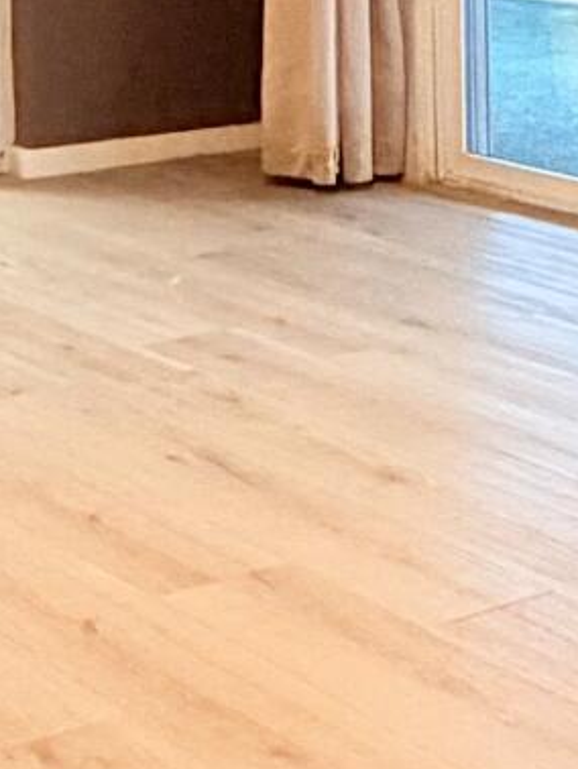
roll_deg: +1.5
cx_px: 381
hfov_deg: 13.3
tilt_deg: -4.8
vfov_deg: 17.0
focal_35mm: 111
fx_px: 2468
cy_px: -142
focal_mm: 2.22
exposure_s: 1/60
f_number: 2.2
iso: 500
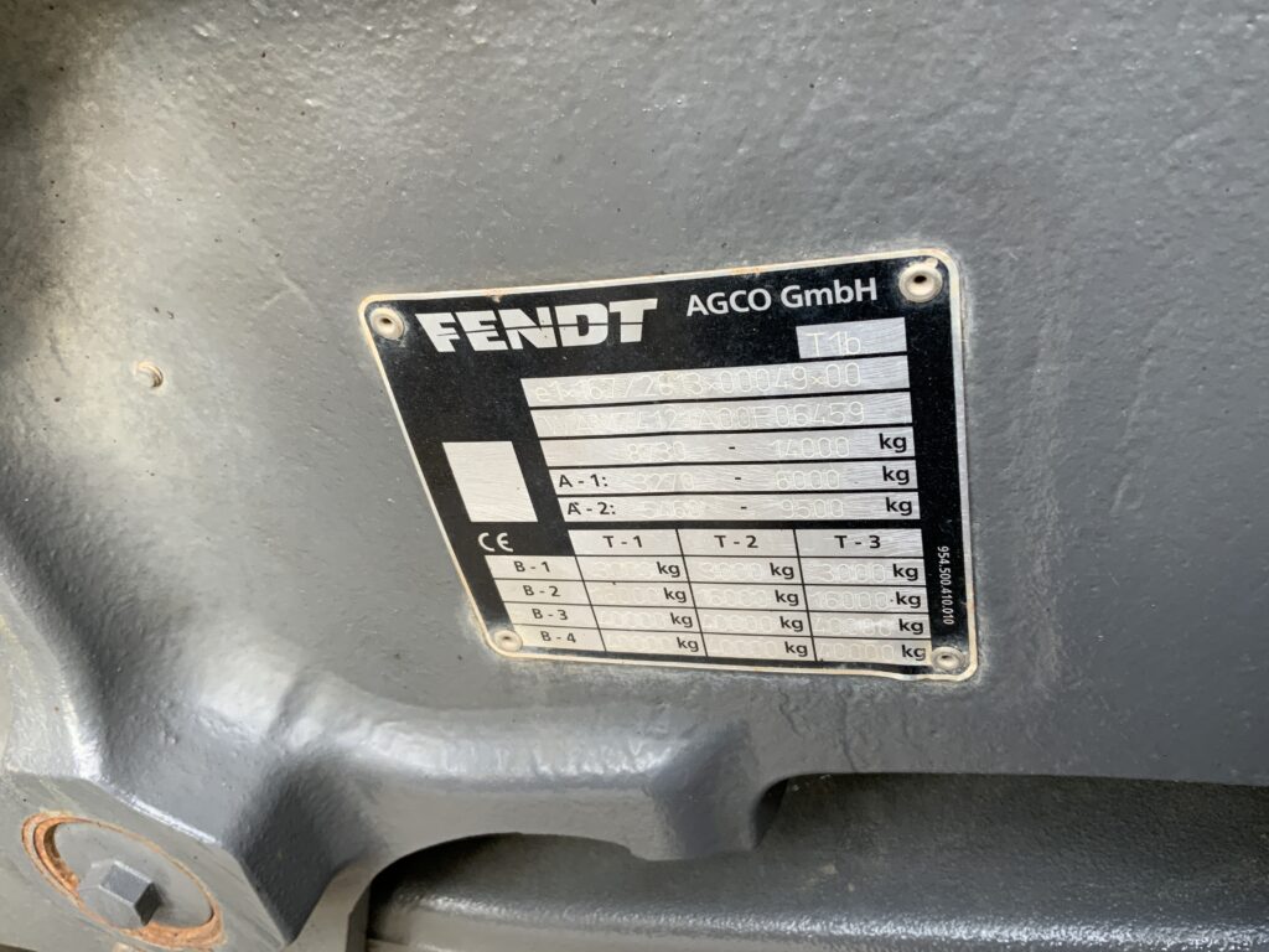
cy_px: 476
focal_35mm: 29
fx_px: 1063
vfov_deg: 48.2
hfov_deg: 61.7
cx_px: 634
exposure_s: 1/122
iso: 50
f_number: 1.8
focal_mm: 3
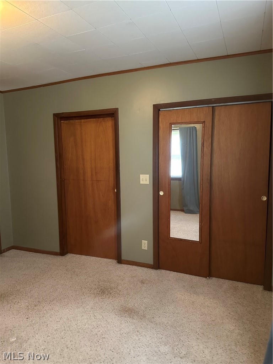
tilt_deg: -5.7
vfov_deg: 71.6
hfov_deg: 56.8
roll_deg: +0.4
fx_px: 252
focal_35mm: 24
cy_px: 182
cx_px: 136
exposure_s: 1/40
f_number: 1.78
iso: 800
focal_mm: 6.86
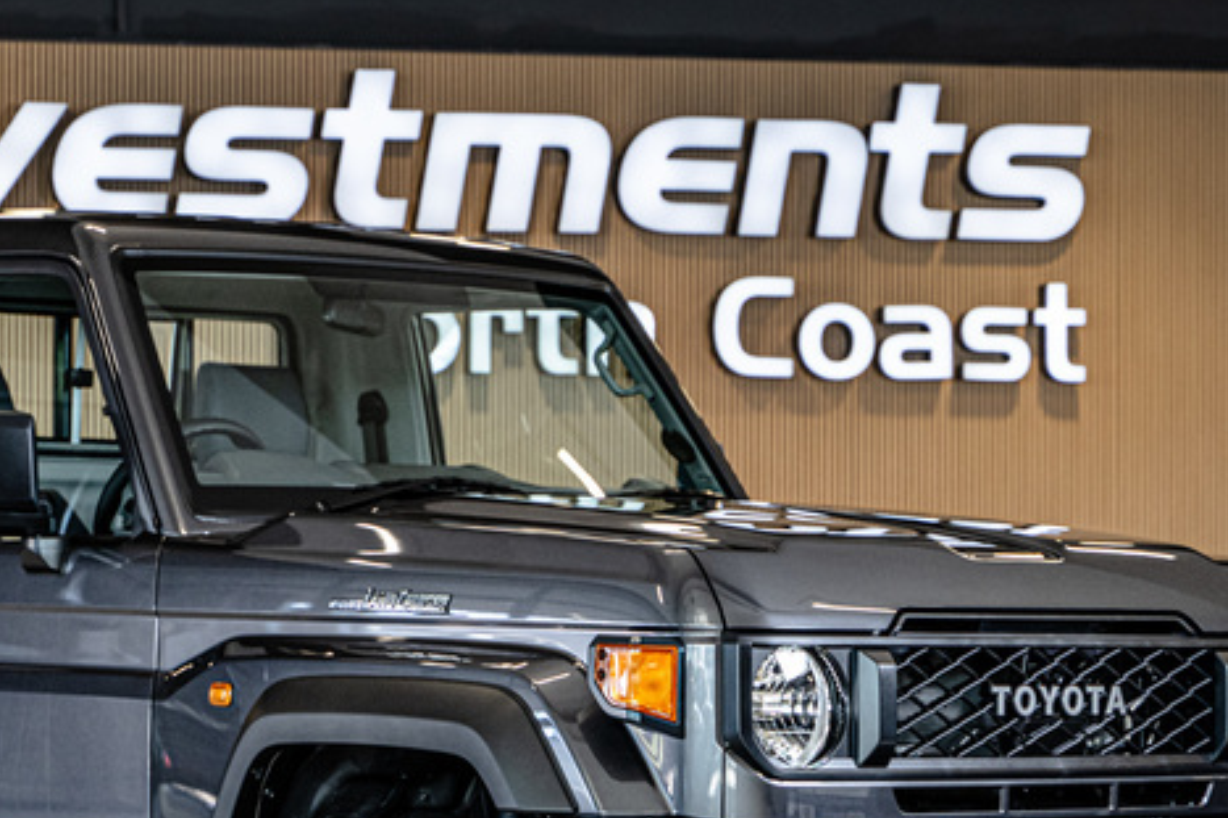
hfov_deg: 14.8
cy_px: 739
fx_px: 4705
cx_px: 306
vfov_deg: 9.9
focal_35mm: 138
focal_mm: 63
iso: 640
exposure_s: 1/200
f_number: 4
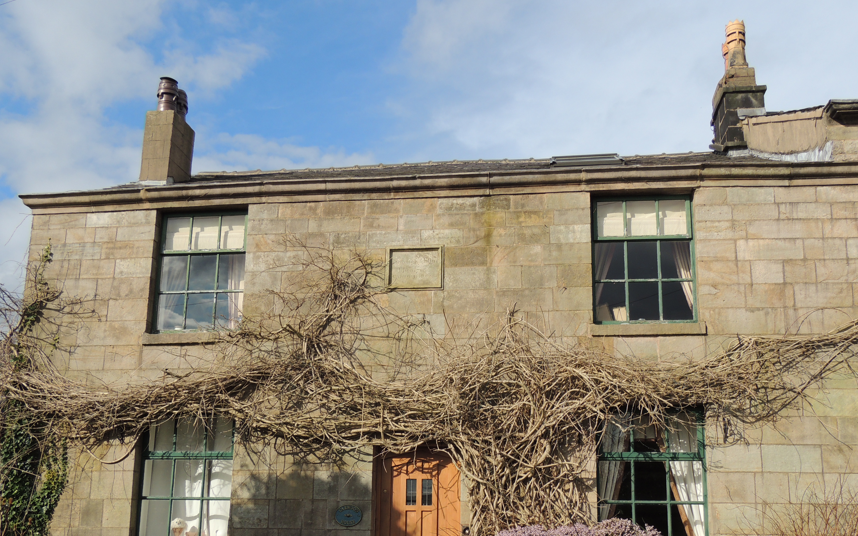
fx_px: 842
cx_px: 441
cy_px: 350
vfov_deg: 35.1
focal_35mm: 36
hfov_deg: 54.0
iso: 100
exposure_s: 1/1250
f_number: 3.1
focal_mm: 5.3
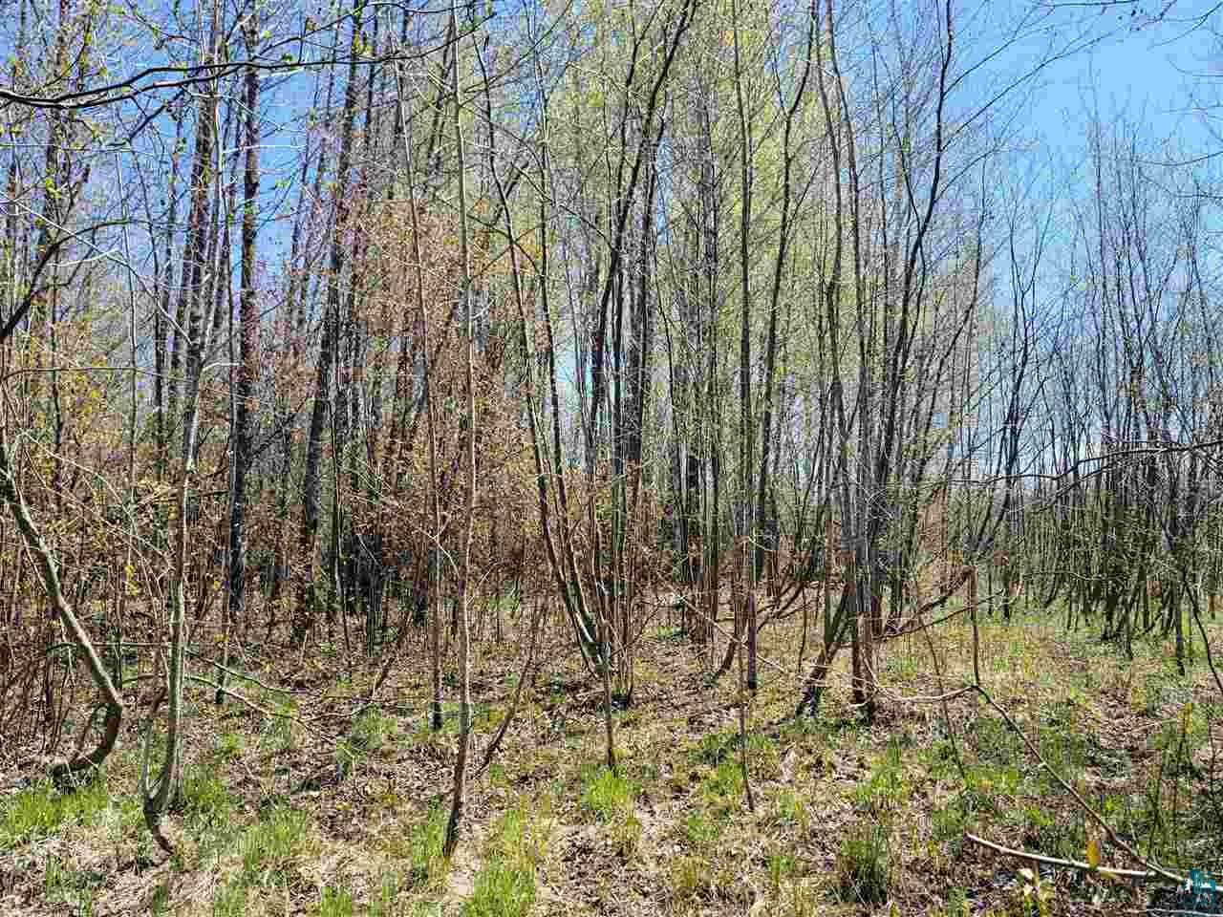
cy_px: 458
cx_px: 612
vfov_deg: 54.9
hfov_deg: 69.4
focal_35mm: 25
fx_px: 883
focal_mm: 7
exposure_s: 1/477
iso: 20
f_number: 1.8
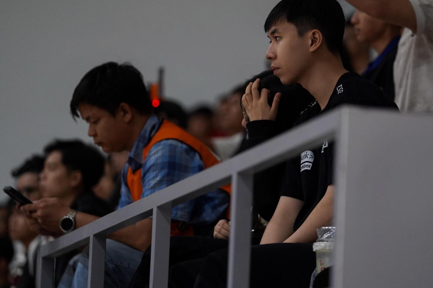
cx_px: 286
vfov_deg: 6.2
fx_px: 2670
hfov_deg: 9.3
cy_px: 114
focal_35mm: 222
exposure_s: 1/640
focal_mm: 165
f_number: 2.8
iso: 2500
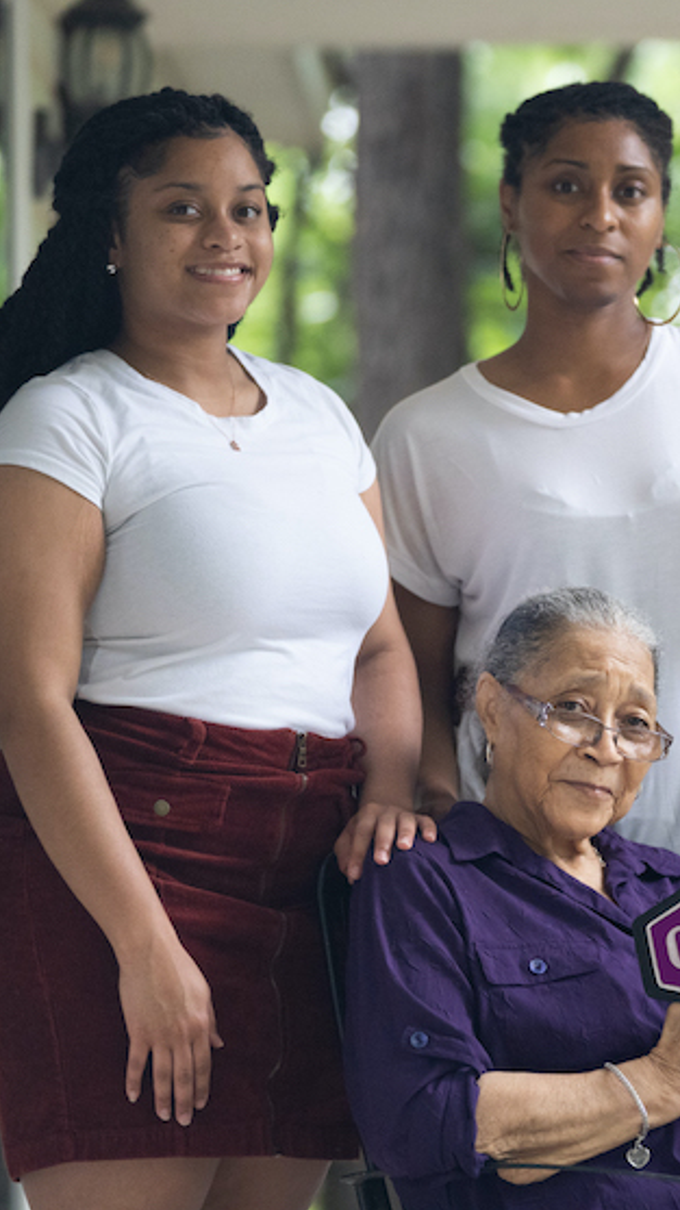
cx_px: 576
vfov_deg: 12.0
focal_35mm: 180
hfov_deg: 6.7
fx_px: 5774
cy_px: 604
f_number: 2.8
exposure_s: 1/500
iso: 4000
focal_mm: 114
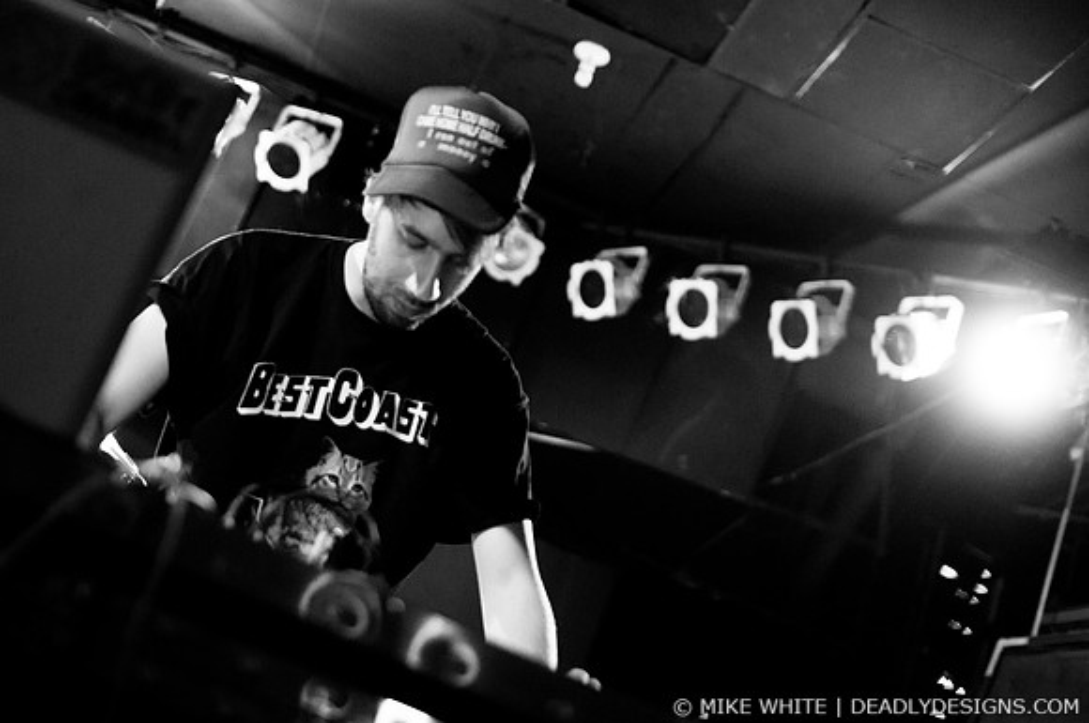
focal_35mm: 45
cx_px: 544
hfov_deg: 43.7
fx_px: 1359
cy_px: 362
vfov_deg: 29.8
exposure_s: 1/50
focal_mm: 30
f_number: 1.4
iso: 1000
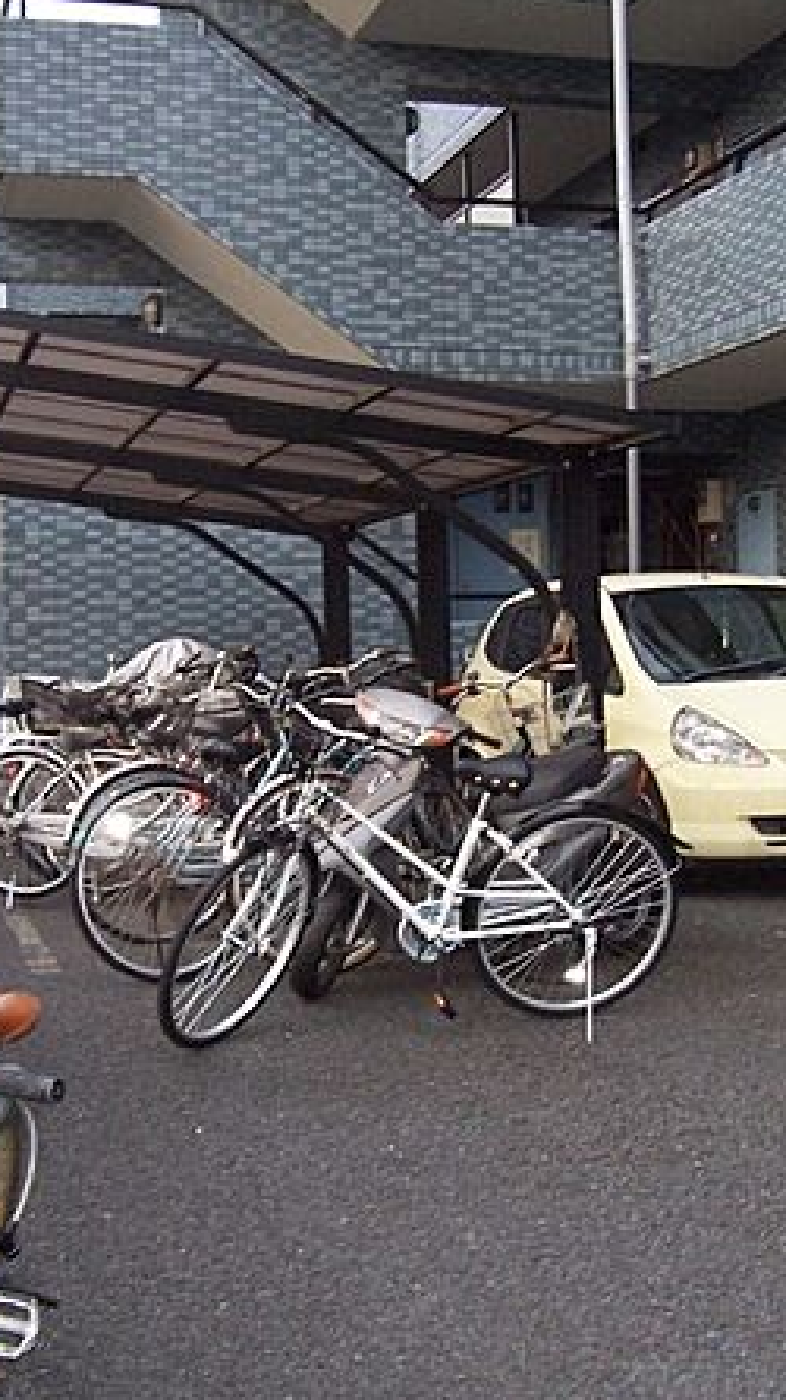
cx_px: 497
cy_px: 698
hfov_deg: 23.9
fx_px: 1854
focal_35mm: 50
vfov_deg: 41.3
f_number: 2.7
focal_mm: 5.6
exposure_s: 1/60
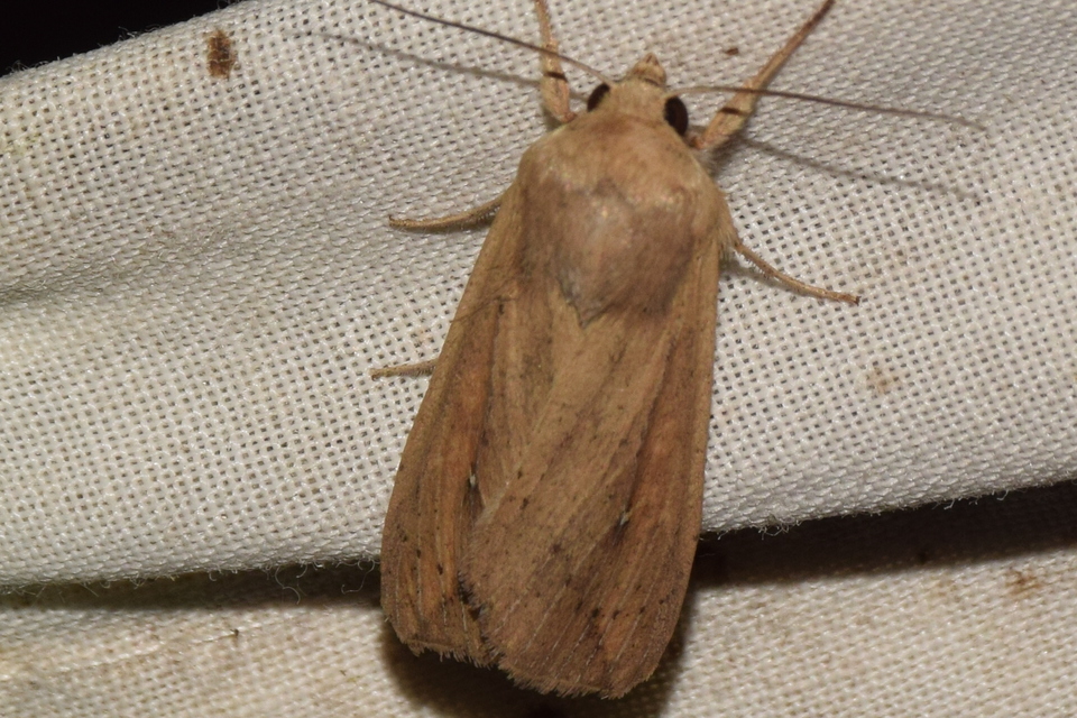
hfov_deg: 9.8
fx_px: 6282
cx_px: 538
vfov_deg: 6.5
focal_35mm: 210
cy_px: 359
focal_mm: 140
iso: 400
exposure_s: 1/200
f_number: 14
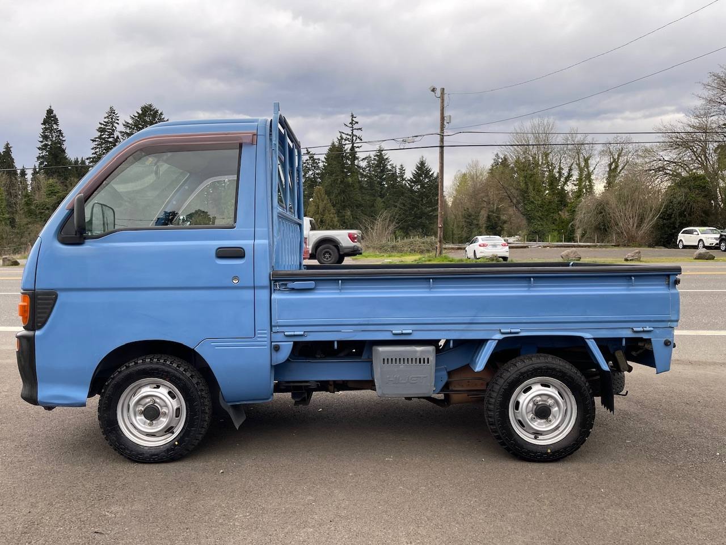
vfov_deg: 54.9
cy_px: 272
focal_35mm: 25
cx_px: 363
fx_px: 524
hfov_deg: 69.4
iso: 32
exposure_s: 1/209
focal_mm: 5.1
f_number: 1.6
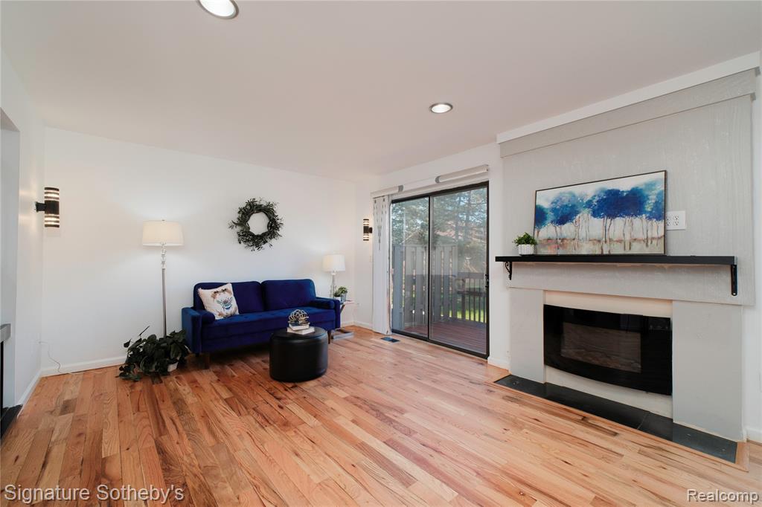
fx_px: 317
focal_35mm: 15
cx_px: 381
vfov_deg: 77.3
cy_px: 254
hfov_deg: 100.4
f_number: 7.1
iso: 640
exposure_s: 1/125
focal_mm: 10
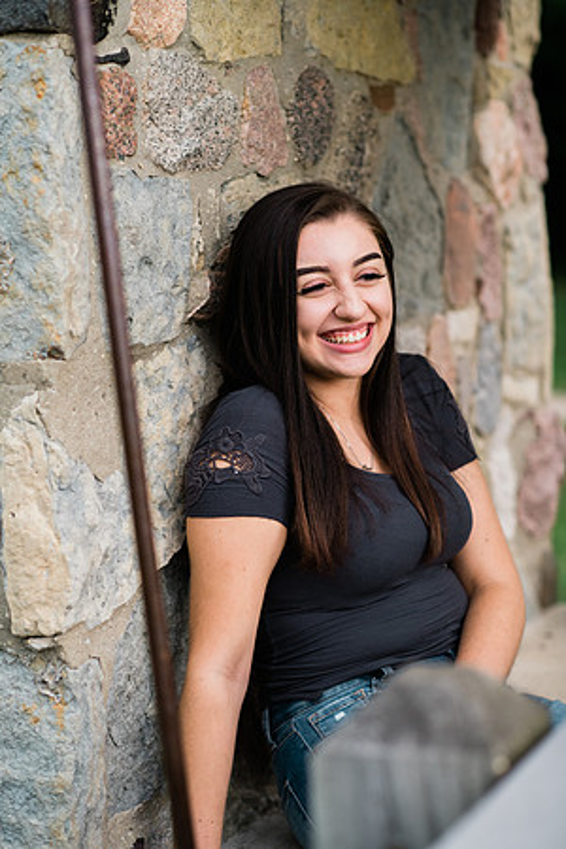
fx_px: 2004
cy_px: 424
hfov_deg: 16.1
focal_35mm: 85
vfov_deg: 23.9
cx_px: 283
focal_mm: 85
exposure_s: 1/200
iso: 400
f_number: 2.8
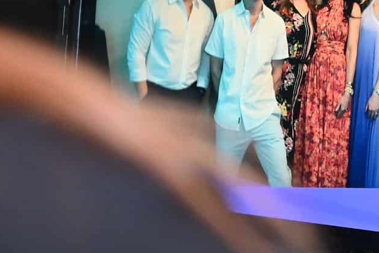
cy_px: 31
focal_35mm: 203
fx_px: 2137
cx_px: 488
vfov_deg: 6.8
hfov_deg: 9.9
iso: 2500
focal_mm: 62
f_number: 4
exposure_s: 1/160
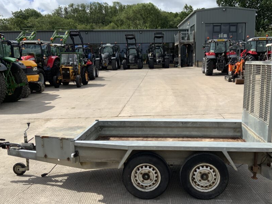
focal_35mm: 37
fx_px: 291
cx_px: 155
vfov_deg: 38.6
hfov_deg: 50.0
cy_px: 117
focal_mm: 3
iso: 20
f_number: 1.8
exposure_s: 1/2227
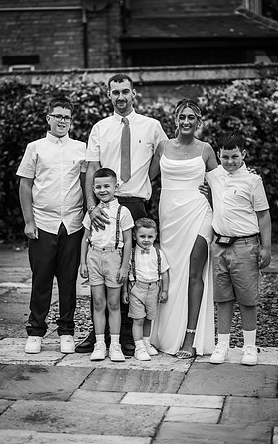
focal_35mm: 87
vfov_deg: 23.8
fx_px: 1055
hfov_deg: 15.0
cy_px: 222
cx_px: 143
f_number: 2.2
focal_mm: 85
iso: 100
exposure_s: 1/2000
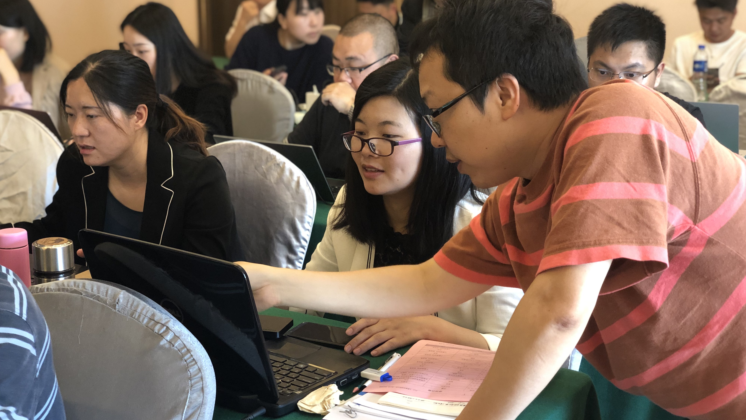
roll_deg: -0.3
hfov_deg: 36.6
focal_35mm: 57
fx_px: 1128
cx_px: 373
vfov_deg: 21.1
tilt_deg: -15.2
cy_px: 231
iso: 160
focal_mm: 6
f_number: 2.4
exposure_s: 1/25
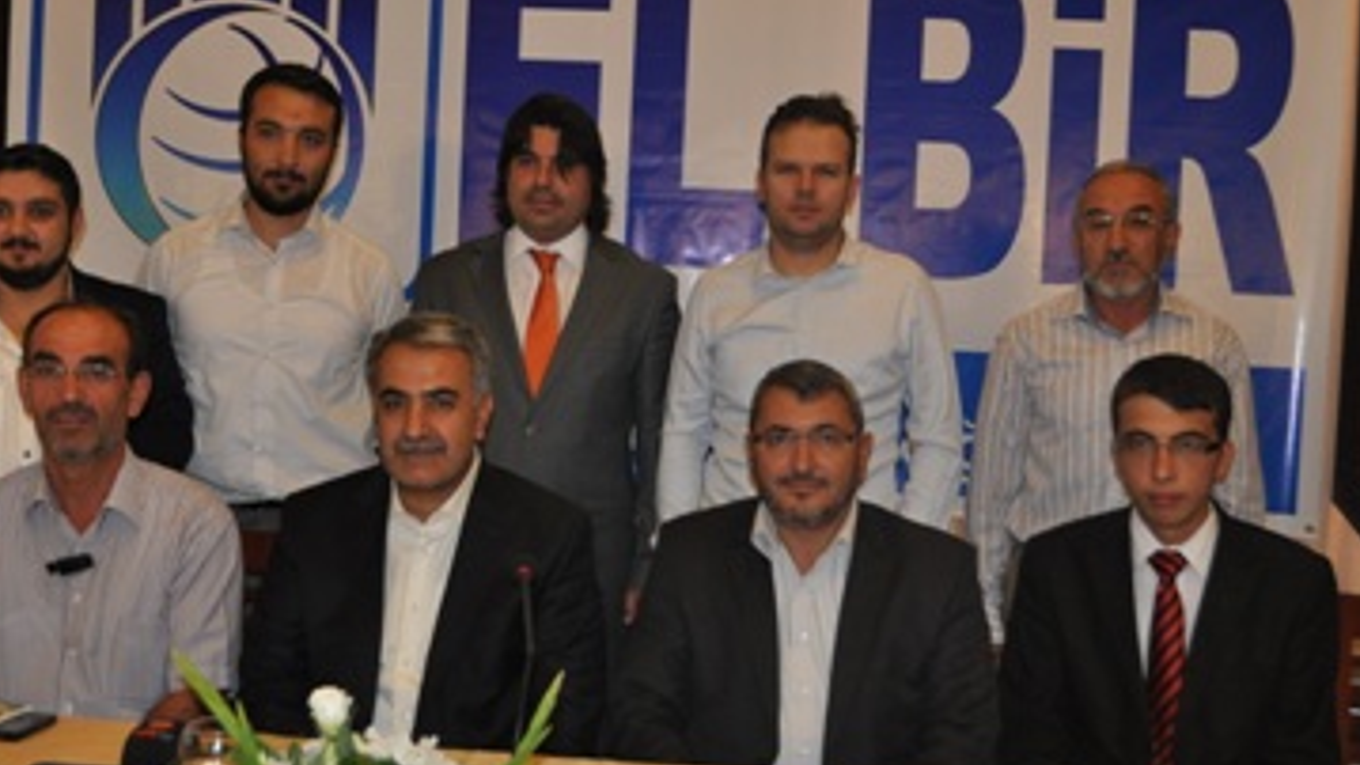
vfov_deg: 25.4
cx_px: 602
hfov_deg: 43.6
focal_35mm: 47
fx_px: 1695
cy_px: 379
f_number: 4
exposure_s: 1/60
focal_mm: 24
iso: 800
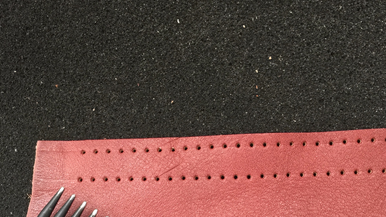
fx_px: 440
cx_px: 193
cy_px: 233
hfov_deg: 47.4
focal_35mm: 43
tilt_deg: -84.6
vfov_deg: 25.8
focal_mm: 4.15
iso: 100
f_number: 2.2
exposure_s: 1/17
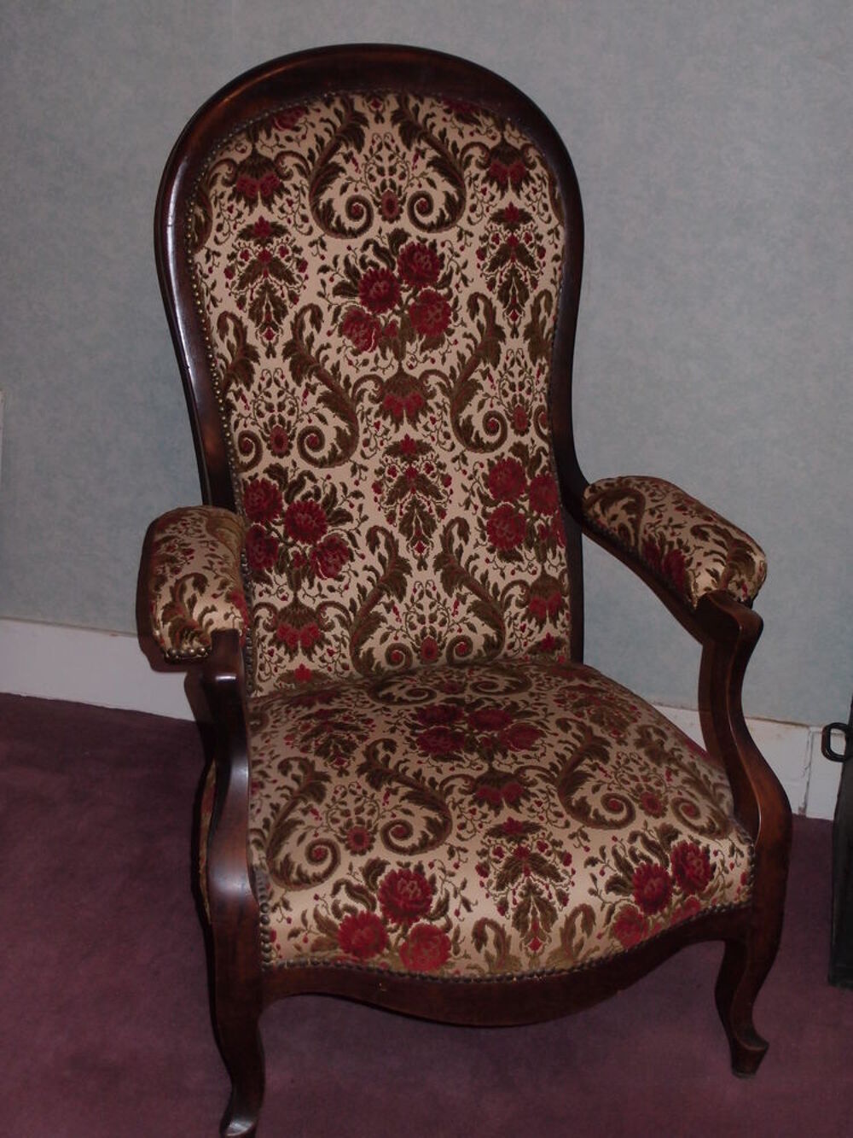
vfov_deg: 41.2
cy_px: 569
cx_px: 426
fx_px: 1511
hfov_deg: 31.5
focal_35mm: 46
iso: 200
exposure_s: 1/50
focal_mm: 9.87
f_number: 2
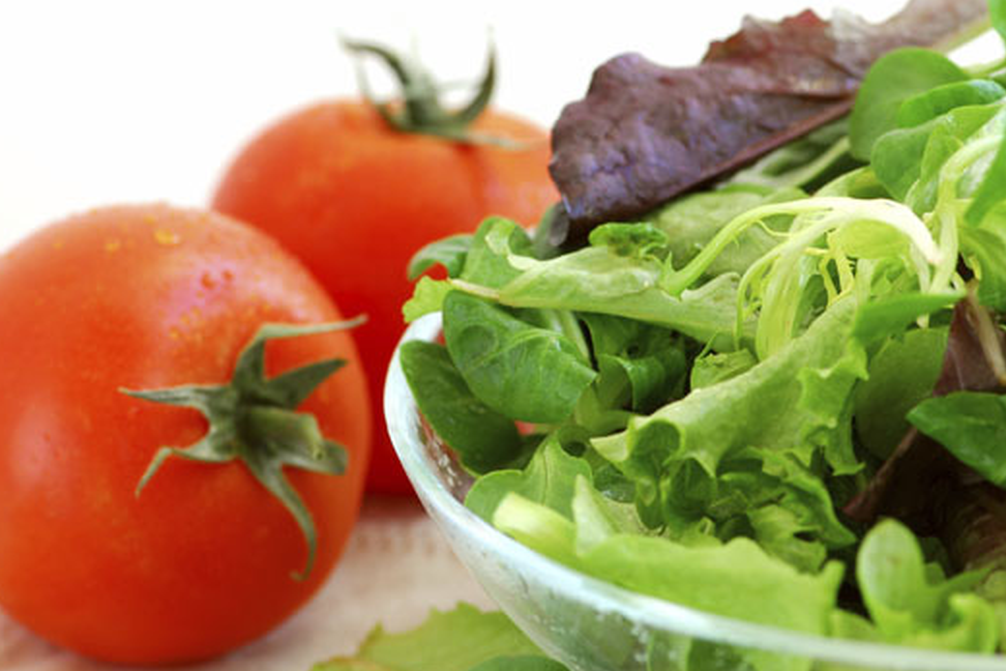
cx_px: 417
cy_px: 314
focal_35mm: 193
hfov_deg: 10.7
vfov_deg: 7.1
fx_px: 5384
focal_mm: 105
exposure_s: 1/20
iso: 125
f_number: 6.3
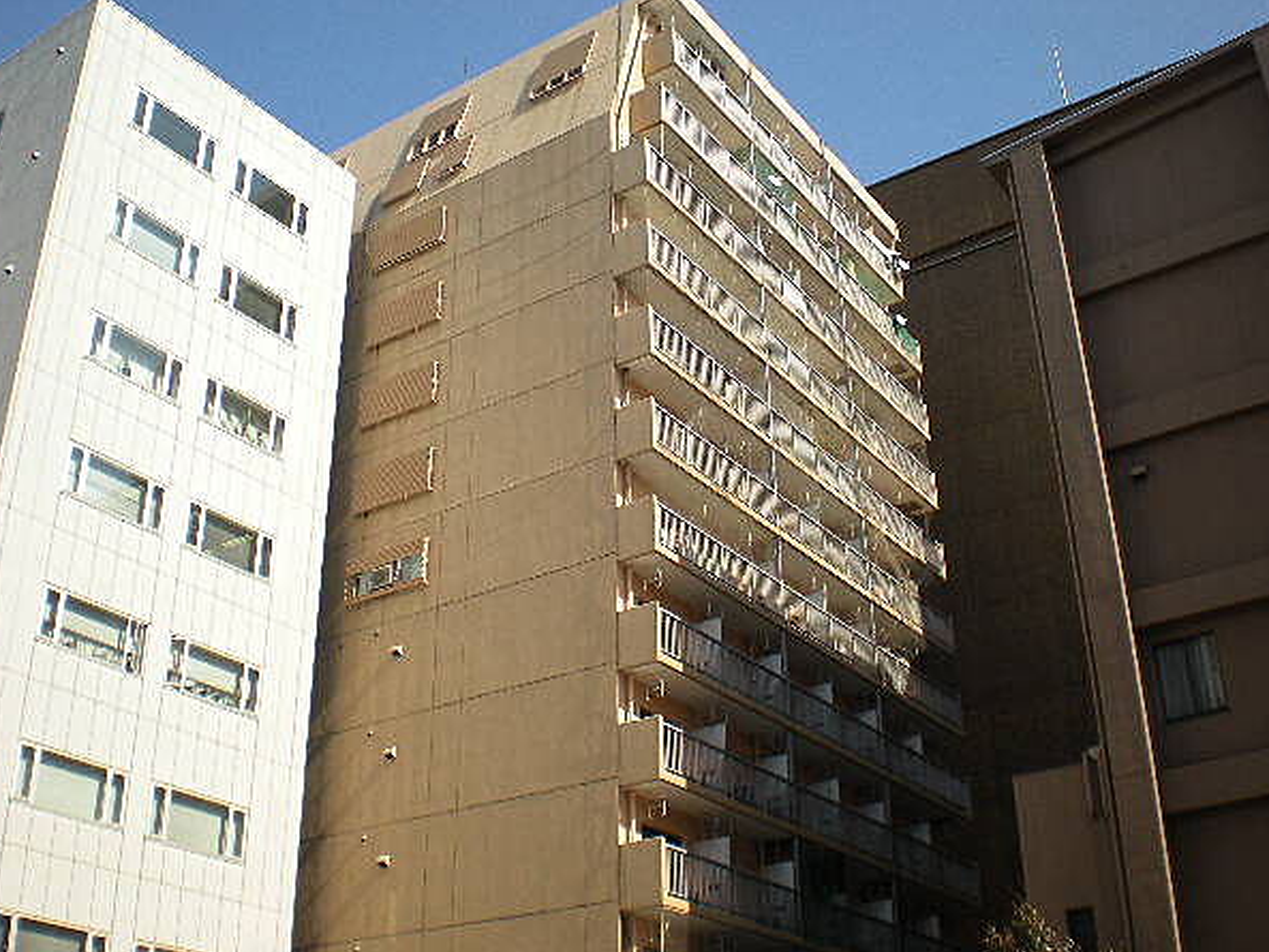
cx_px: 618
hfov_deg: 45.8
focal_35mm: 41
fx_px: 1503
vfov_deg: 35.1
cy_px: 475
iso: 89
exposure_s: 1/538
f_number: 4.6
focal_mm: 6.3
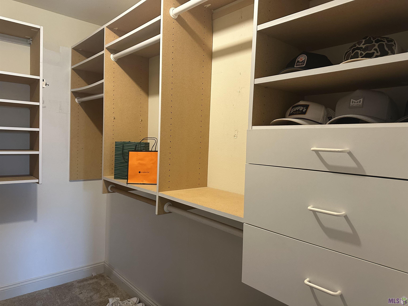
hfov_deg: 71.6
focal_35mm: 24
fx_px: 283
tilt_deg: -2.9
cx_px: 204
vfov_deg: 56.8
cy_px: 153
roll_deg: -2.5
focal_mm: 6.86
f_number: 1.78
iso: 320
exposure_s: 1/60
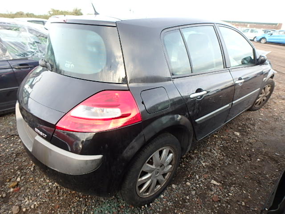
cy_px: 107
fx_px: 173
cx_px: 142
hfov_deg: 79.0
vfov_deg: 63.4
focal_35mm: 21
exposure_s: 1/125
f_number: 3.5
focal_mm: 3.7
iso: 125
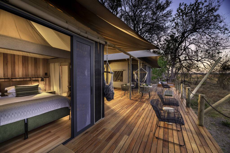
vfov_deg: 81.2
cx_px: 115
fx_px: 89
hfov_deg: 104.2
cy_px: 76
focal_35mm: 14
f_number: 9.5
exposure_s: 1/4
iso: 200
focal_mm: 14
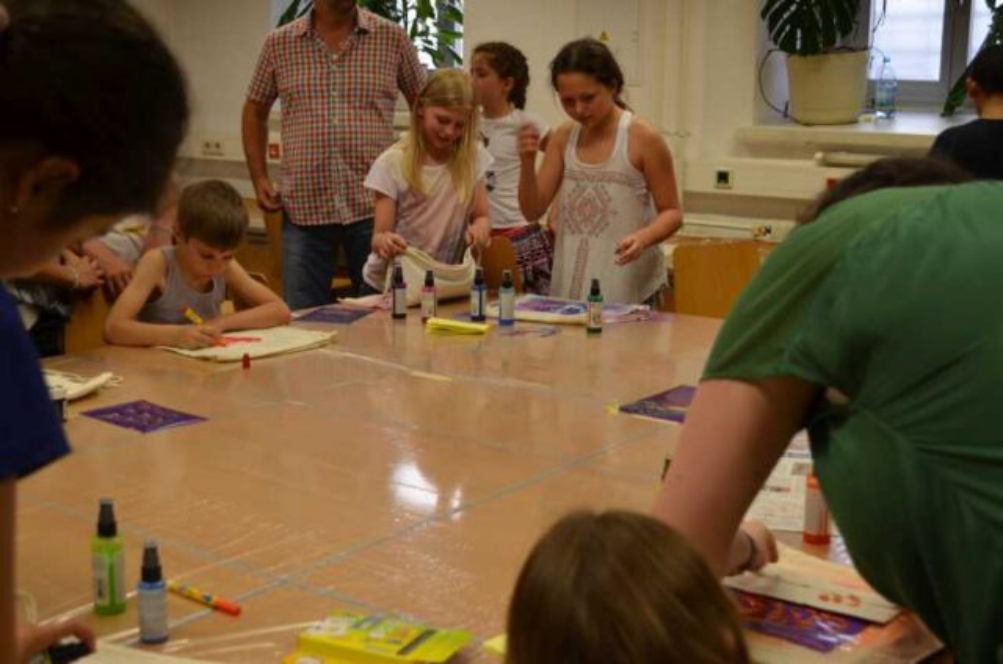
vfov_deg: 26.4
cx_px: 502
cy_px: 332
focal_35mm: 51
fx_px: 1418
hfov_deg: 39.0
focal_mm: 34
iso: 560
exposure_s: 1/60
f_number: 5
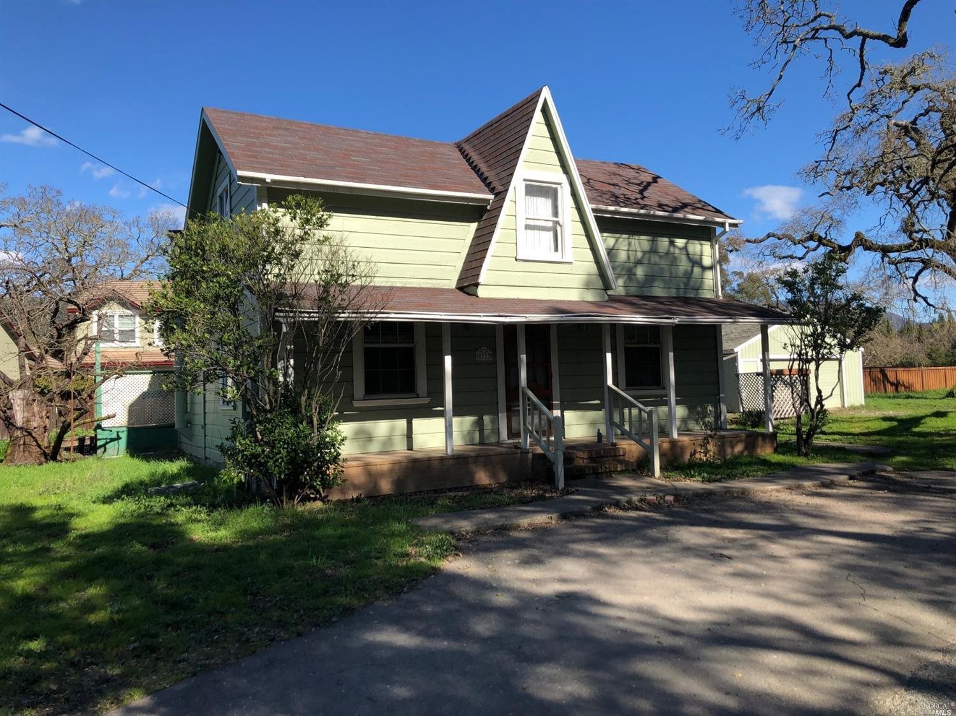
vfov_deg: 49.7
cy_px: 358
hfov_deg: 63.5
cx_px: 478
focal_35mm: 28
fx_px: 773
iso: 20
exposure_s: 1/1350
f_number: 1.8
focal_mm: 3.99
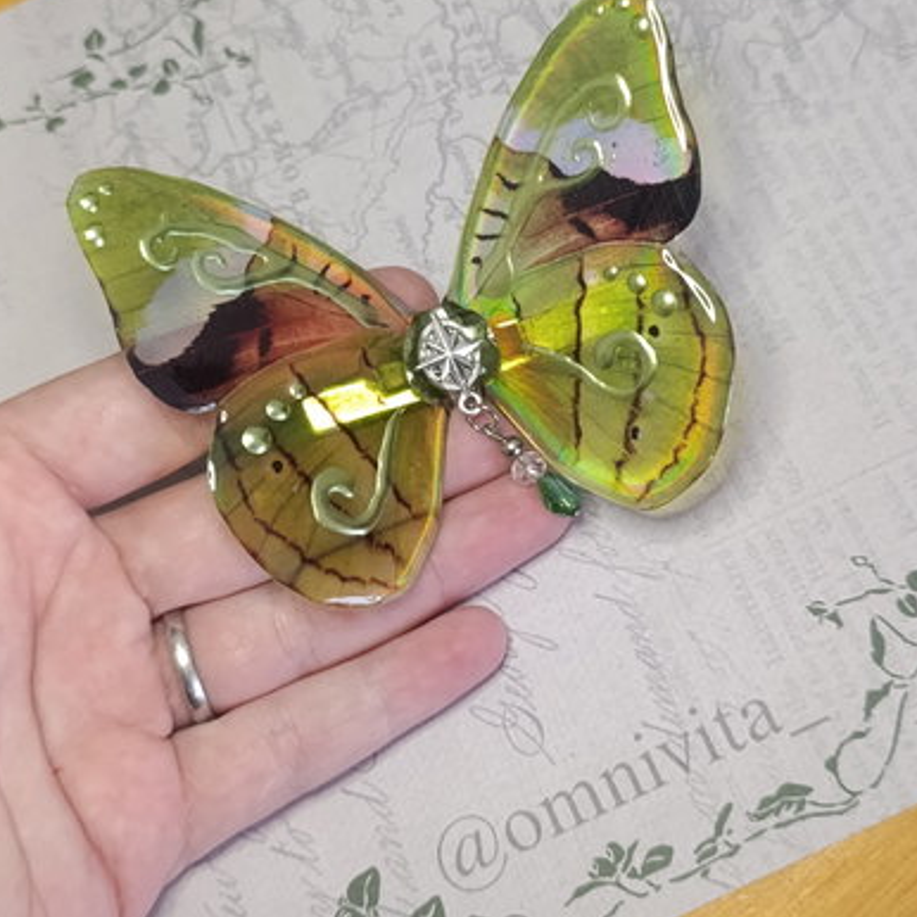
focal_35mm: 28
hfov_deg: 57.3
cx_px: 463
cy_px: 426
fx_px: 839
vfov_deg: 57.2
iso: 800
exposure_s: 1/50
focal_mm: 6.14
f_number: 1.6
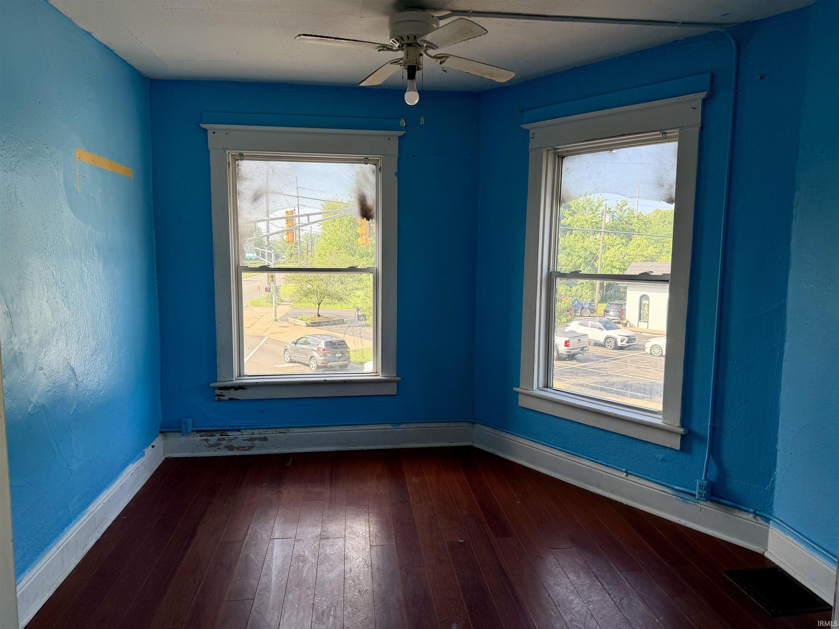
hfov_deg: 71.6
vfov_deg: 56.8
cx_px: 420
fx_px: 582
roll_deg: -0.2
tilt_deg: -6.3
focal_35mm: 24
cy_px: 314
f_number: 1.78
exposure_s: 1/898
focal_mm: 6.76
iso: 80
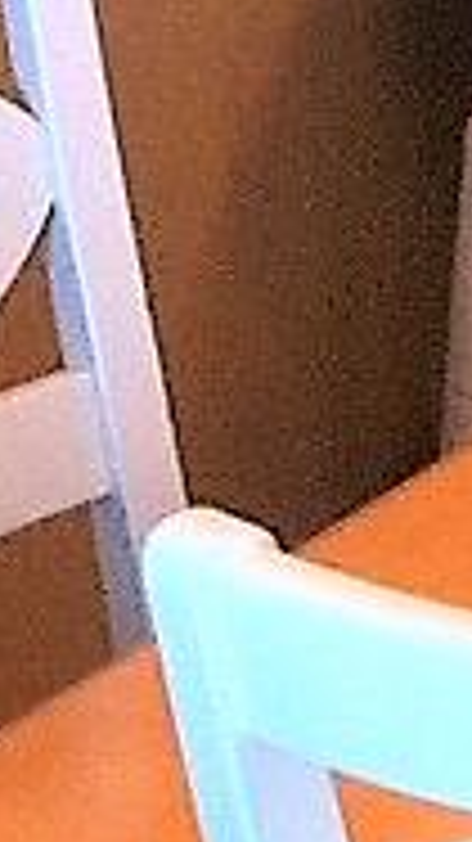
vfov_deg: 8.0
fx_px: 5882
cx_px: 2535
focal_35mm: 264
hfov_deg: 4.0
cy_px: -347
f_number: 2.8
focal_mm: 3.85
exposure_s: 1/20
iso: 80
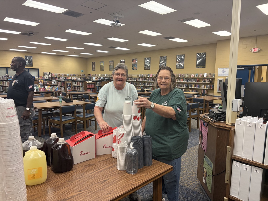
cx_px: 134
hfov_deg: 67.3
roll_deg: -0.8
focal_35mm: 26
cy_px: 100
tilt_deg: -5.3
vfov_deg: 53.1
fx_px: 201
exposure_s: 1/120
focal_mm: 5.96
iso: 160
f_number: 1.6
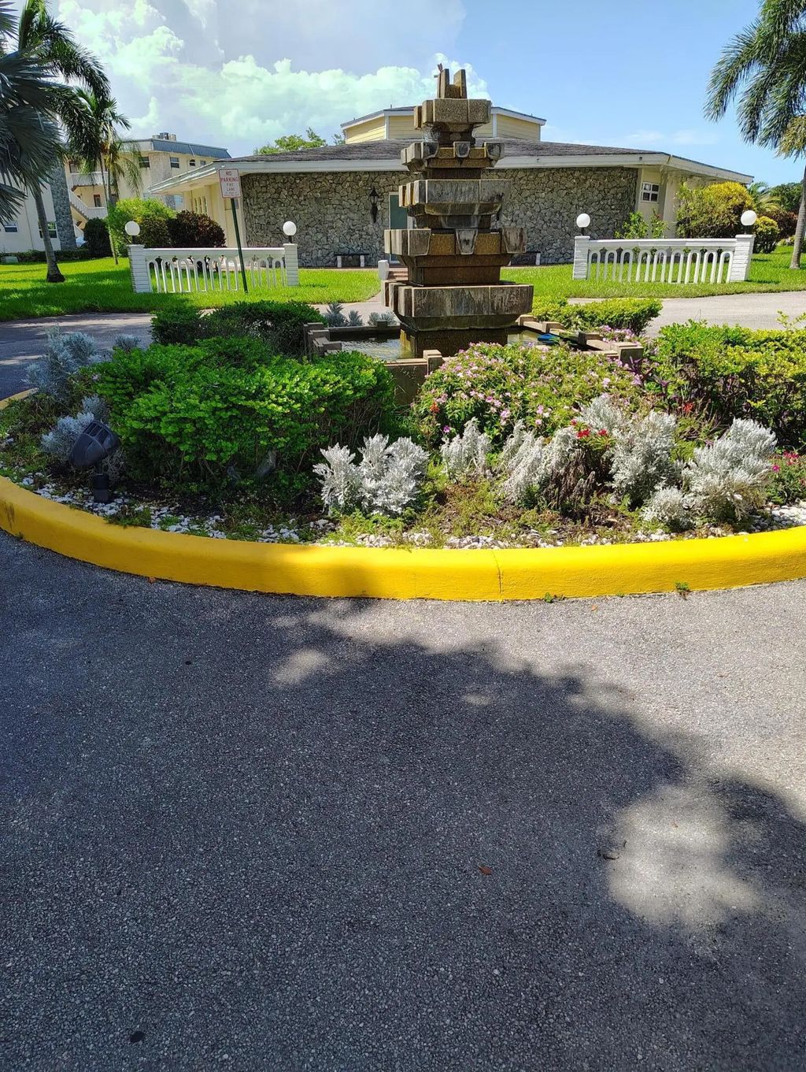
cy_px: 536
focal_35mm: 24
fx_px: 744
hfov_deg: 56.9
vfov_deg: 71.5
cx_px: 403
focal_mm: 5.56
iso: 100
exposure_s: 1/432
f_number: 1.8
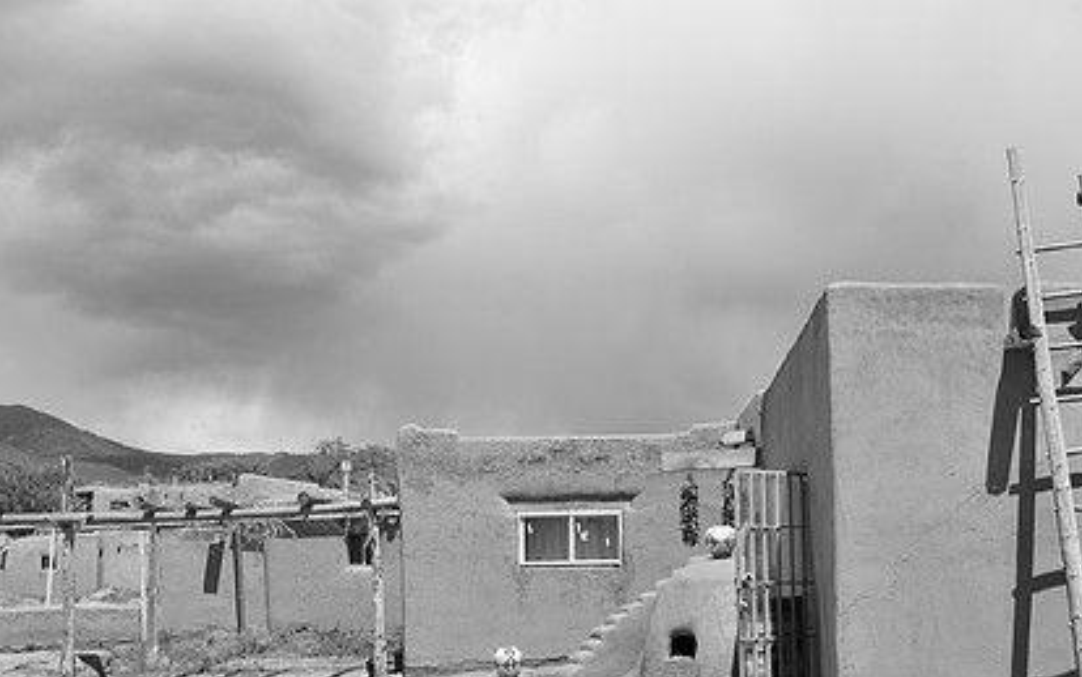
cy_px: 480
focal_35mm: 47
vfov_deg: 27.2
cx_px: 591
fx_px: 1386
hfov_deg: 42.6
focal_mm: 22
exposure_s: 1/1600
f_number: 5
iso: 200
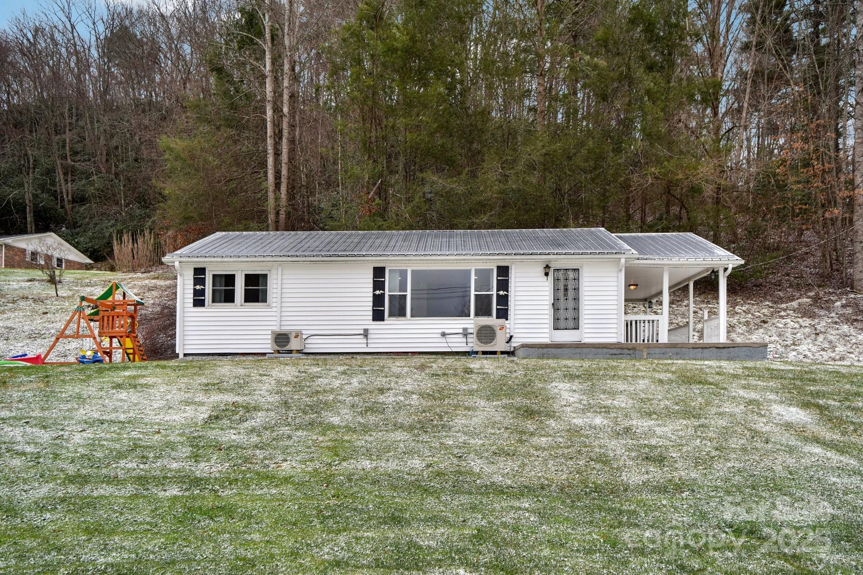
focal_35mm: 30
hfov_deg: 61.9
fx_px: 719
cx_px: 432
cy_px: 288
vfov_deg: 43.6
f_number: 8
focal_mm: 30
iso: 100
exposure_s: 1/40
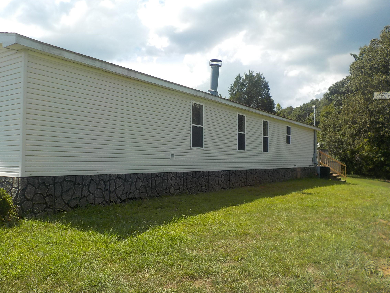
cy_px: 146
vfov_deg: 46.8
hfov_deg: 60.0
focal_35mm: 30
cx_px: 195
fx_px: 338
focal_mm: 4.1
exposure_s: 1/1000
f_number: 3.3
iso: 125
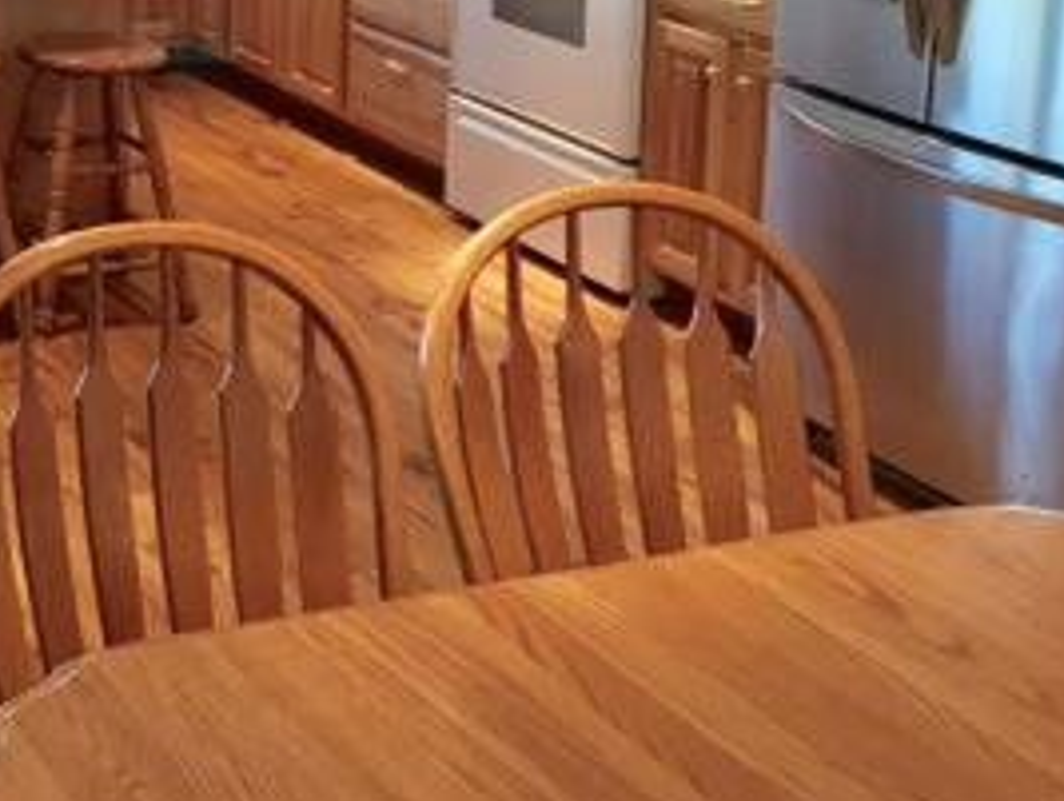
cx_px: -44
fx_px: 2062
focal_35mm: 67
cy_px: -132
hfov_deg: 27.0
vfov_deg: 20.7
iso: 32
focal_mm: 3.99
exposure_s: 1/40
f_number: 1.8
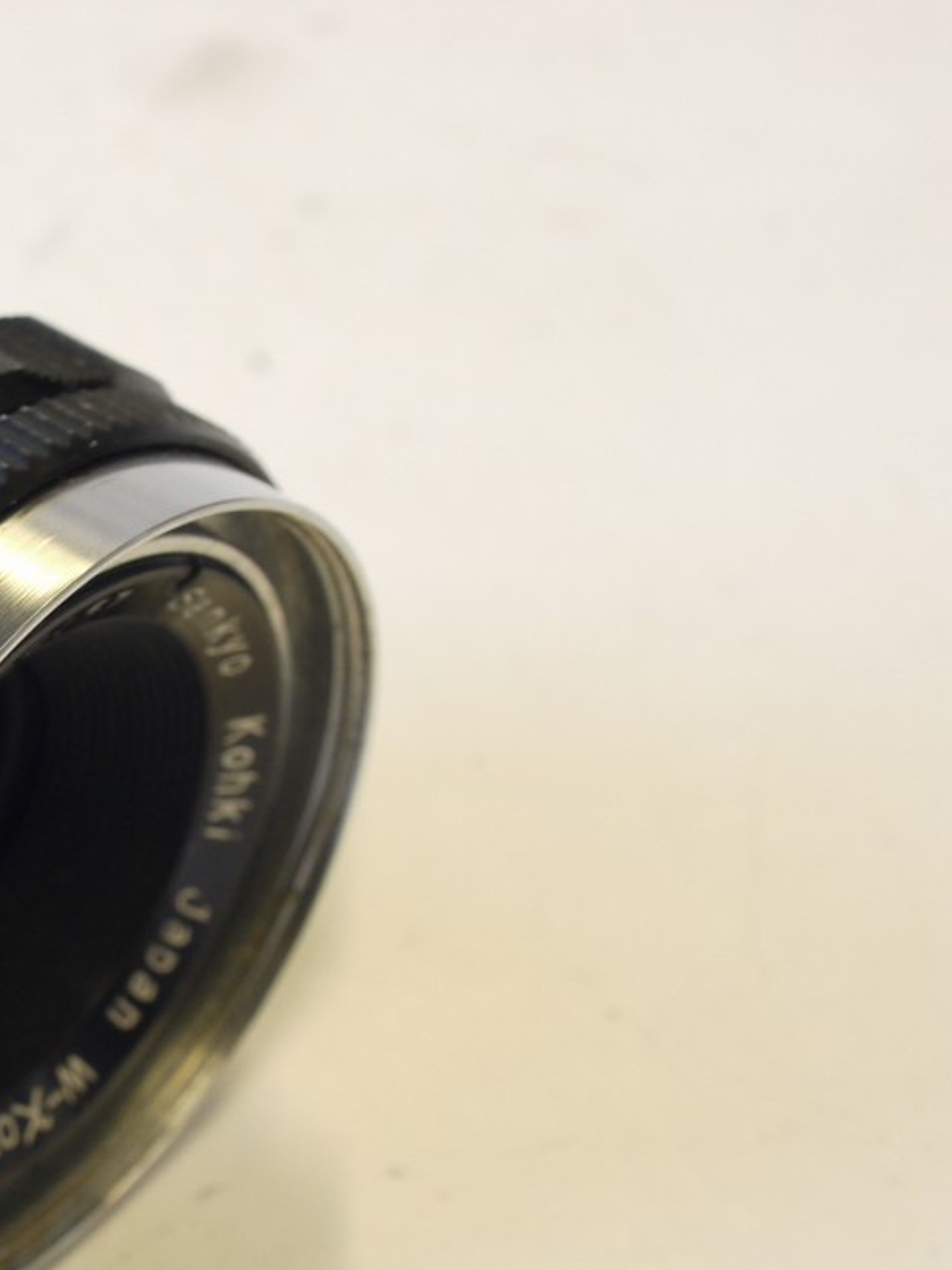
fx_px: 4108
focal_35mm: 112
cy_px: 839
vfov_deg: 17.5
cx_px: -138
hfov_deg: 12.9
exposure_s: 1/20
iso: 400
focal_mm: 30
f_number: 8
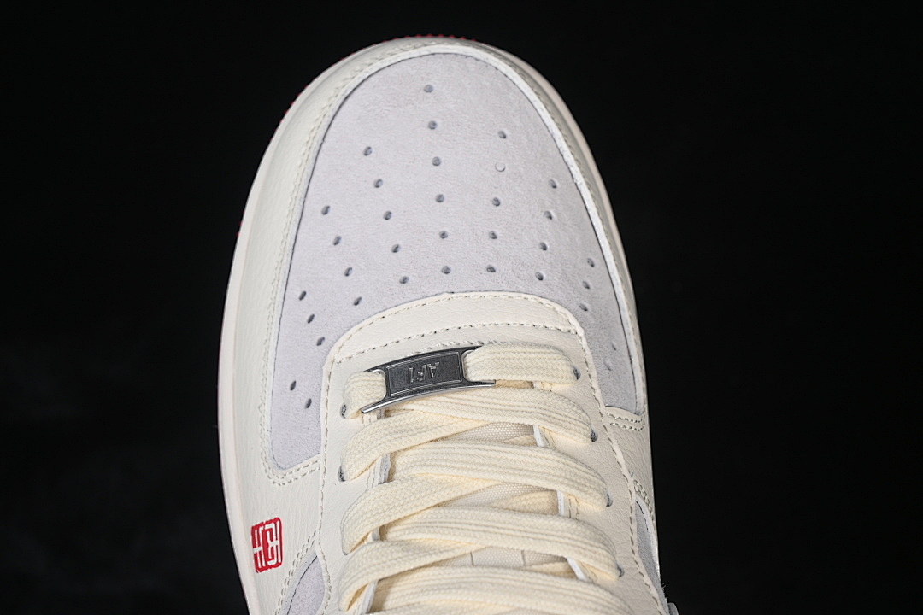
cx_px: 462
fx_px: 1923
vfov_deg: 18.2
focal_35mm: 75
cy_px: 308
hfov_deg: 27.0
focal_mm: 50
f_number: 7.1
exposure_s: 1/80
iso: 160
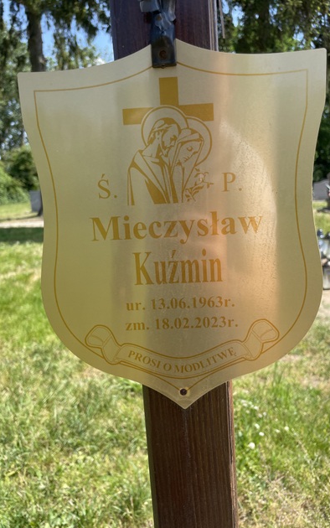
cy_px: 267
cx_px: 173
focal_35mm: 28
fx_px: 403
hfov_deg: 44.5
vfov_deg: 66.5
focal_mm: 4.2
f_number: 1.6
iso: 32
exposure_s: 1/1453
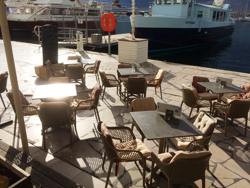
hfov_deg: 61.7
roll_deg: -0.5
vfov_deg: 48.2
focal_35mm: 29
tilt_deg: -19.7
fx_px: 209
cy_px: 94
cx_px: 125
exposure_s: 1/3425
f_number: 2.2
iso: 32
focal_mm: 4.15
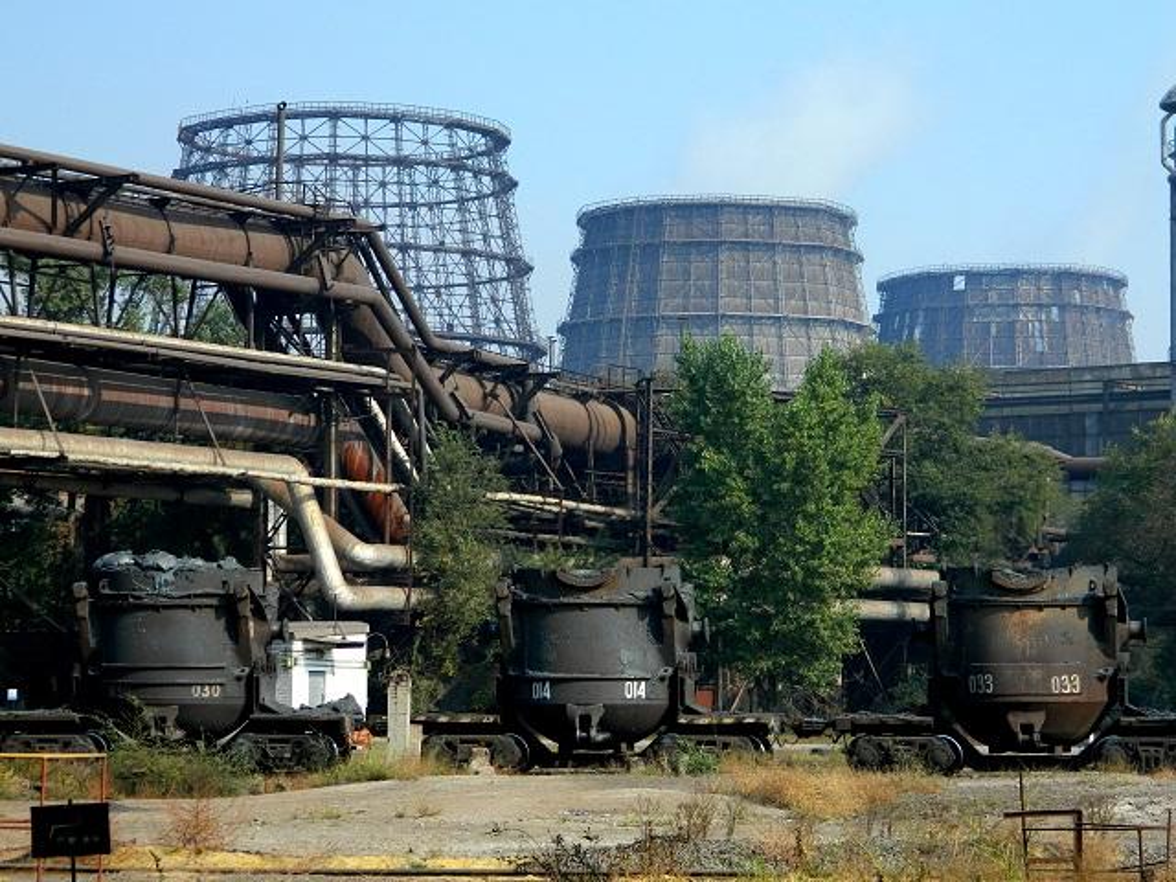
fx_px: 3499
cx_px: 588
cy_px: 441
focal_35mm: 103
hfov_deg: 19.1
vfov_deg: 14.4
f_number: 4.5
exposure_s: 1/400
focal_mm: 18.6
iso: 80
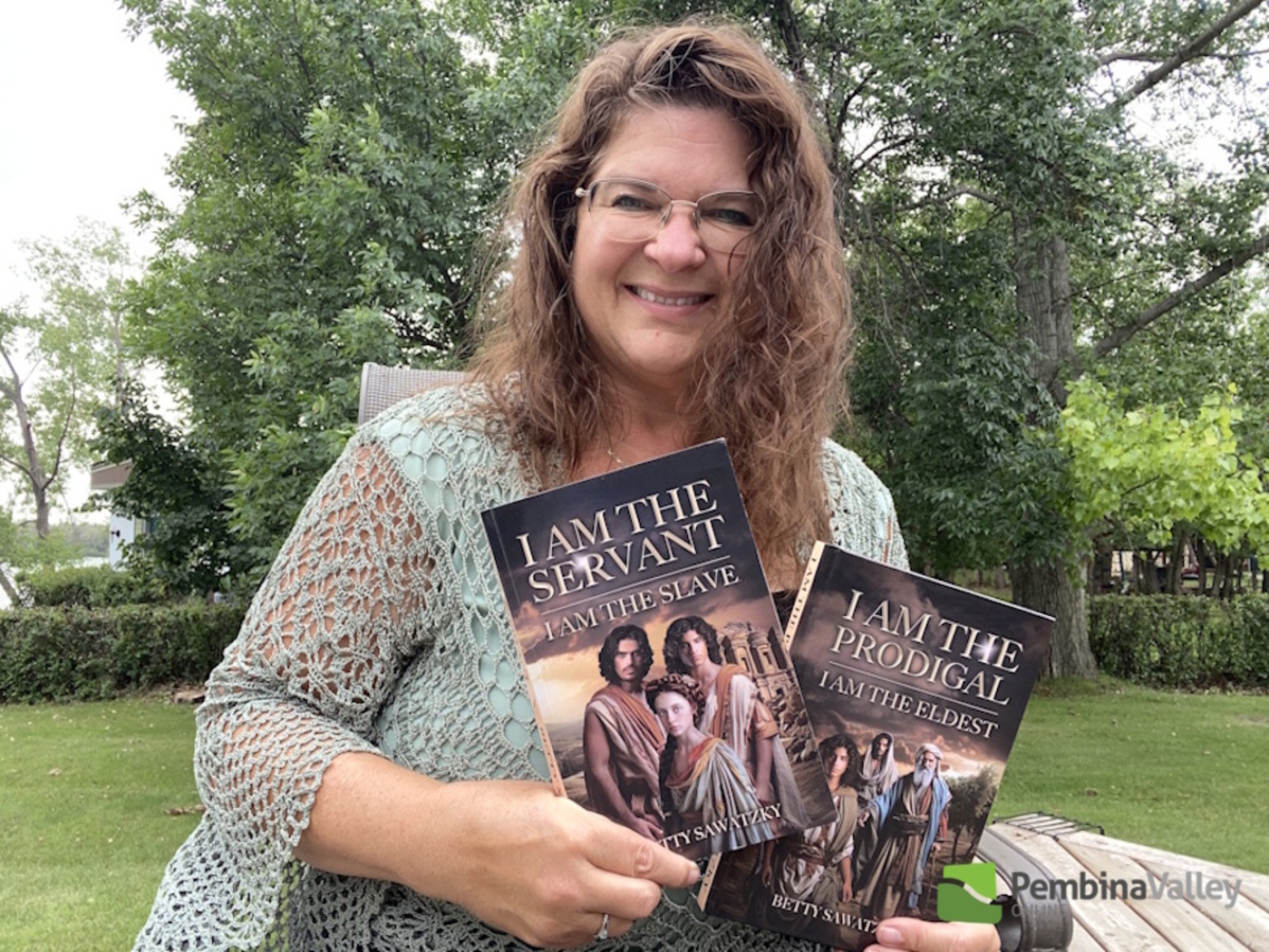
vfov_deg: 58.9
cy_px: 476
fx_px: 843
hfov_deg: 73.9
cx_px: 634
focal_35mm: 23
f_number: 2.2
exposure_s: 1/122
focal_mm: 2.71
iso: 32
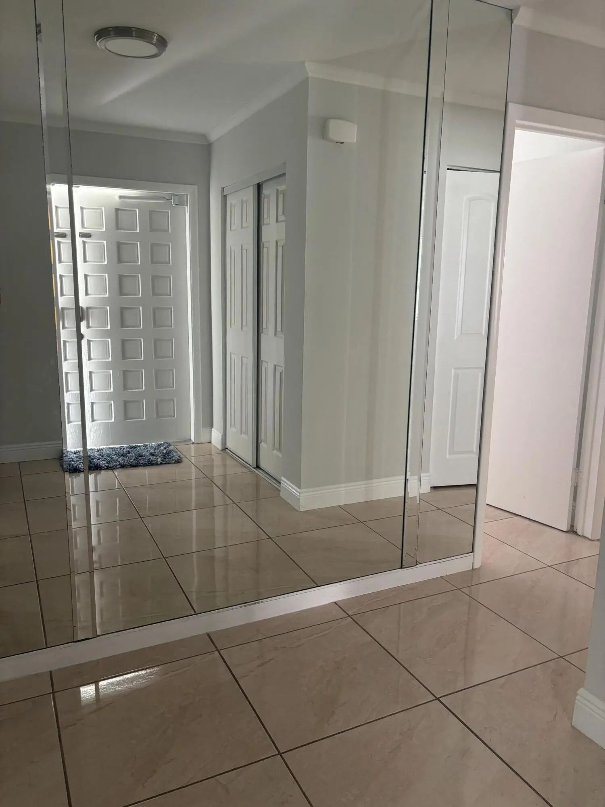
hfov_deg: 53.1
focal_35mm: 26
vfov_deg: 67.3
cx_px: 302
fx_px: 606
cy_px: 404
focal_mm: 5.96
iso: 160
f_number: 1.6
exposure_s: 1/60
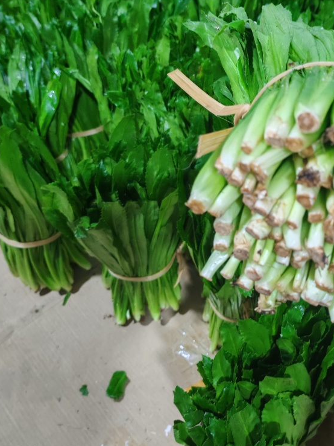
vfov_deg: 47.3
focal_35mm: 39
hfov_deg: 36.3
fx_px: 502
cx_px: 235
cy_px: 161
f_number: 1.95
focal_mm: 5.52
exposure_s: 1/33
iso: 1000
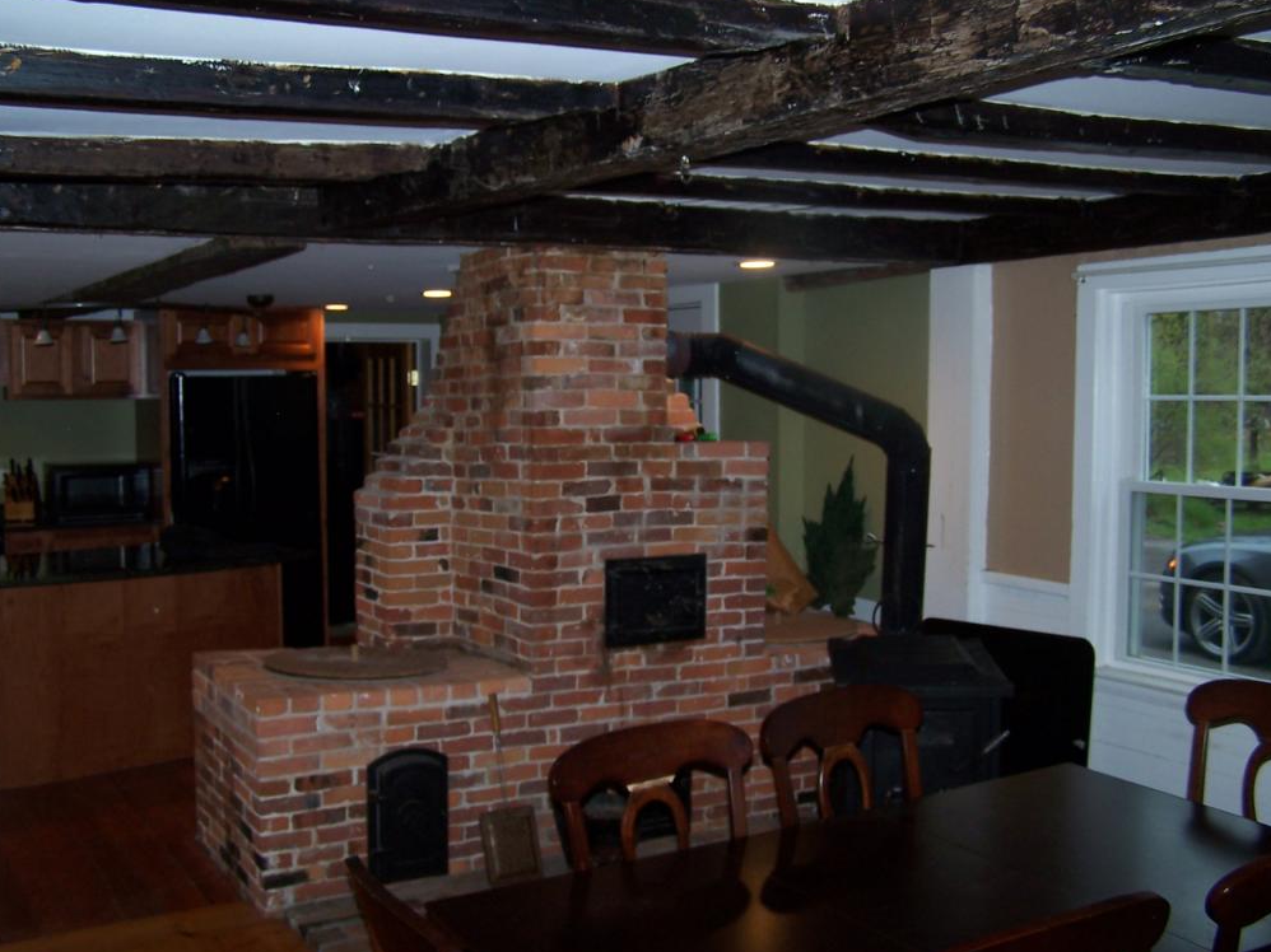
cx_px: 643
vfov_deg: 36.8
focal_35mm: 39
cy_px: 481
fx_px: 1432
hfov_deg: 47.9
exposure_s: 1/60
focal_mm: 6.3
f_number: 2.8
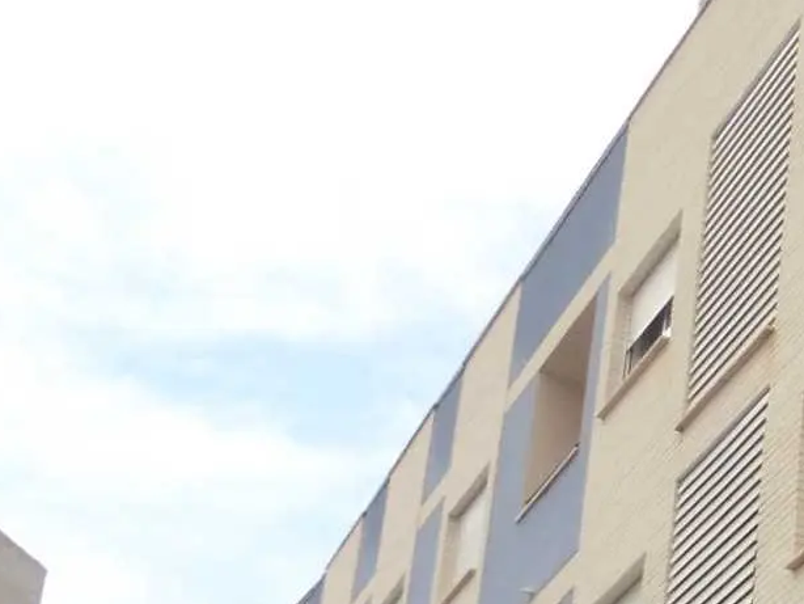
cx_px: 1198
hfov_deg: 20.8
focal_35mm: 80
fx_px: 1859
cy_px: 681
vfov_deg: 17.7
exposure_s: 1/320
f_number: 3.3
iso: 100
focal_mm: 4.3
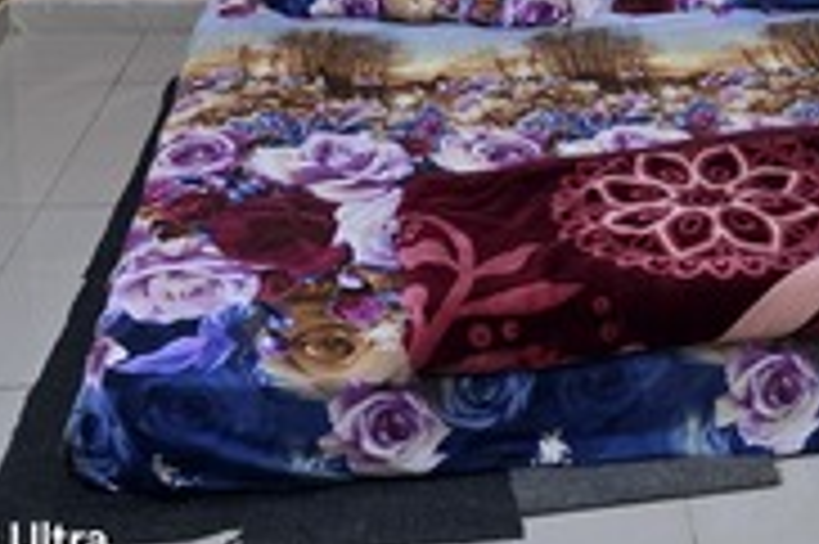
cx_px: 695
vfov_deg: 21.0
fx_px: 1364
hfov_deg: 32.2
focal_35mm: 60
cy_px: -115
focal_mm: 6.3
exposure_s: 1/120
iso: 1250
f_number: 1.7
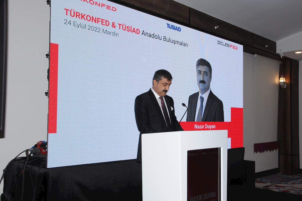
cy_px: 100
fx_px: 314
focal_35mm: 38
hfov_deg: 51.3
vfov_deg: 35.4
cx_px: 151
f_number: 11
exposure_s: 1/200
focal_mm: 25
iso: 1600
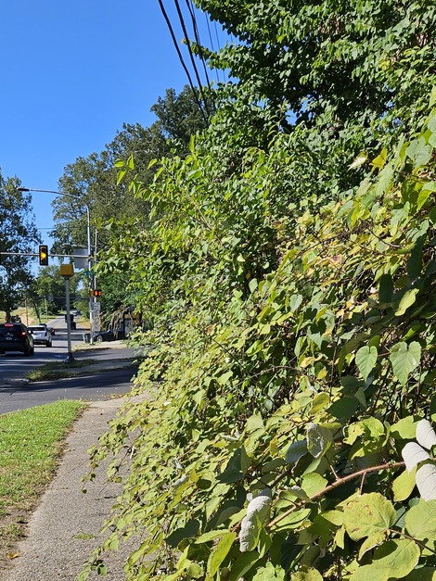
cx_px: 149
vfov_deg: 41.0
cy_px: 474
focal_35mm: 44
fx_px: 739
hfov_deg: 32.6
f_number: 1.8
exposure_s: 1/1819
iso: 25
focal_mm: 5.4
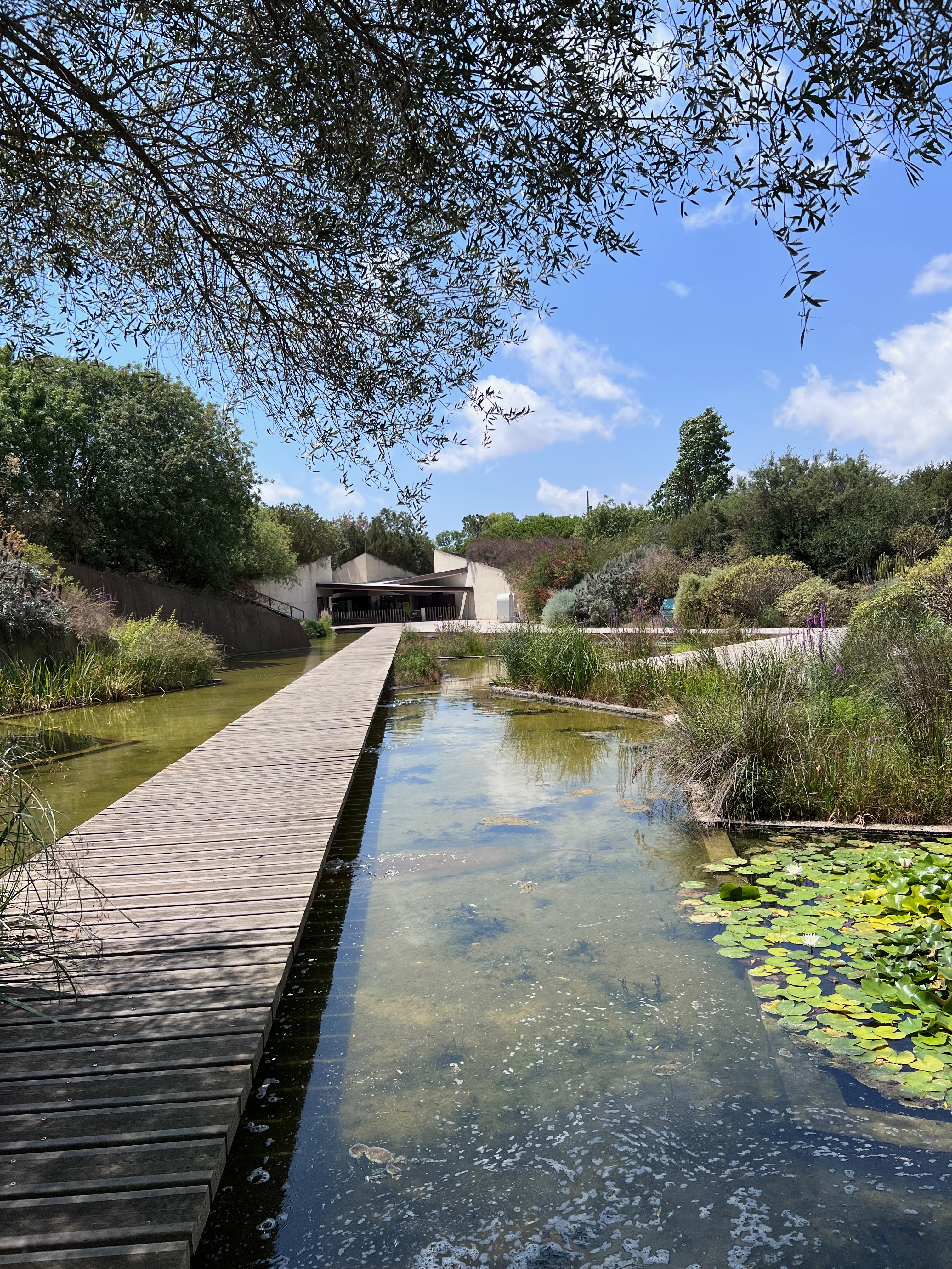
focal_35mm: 26
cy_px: 634
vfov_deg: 67.3
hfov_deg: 53.1
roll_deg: +0.7
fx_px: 953
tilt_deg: +0.3
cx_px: 476
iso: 50
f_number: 1.5
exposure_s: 1/4115
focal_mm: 5.7
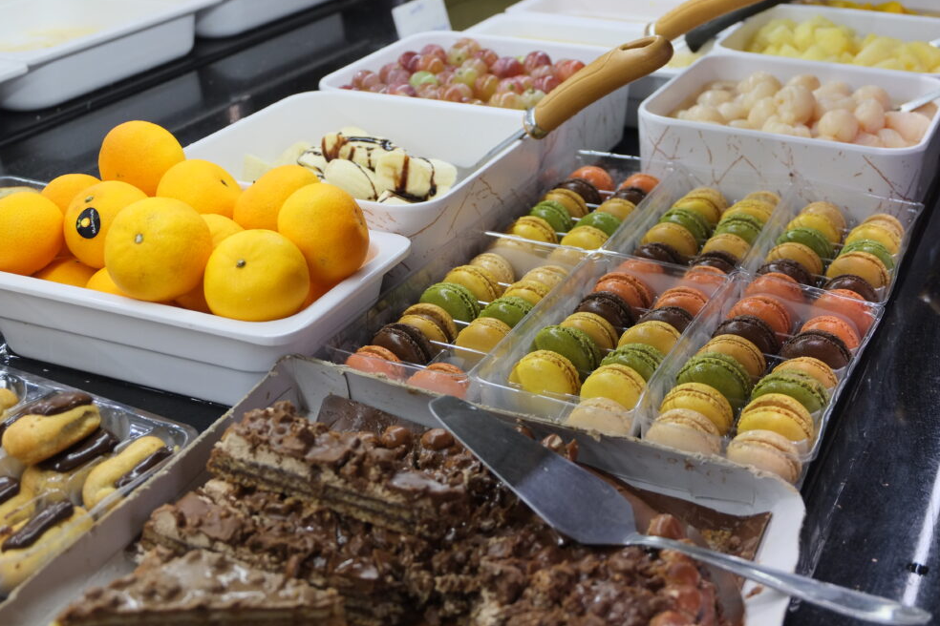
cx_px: 466
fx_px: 1332
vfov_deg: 26.5
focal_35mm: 51
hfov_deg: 38.9
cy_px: 304
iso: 800
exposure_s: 1/80
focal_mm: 32.5
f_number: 5
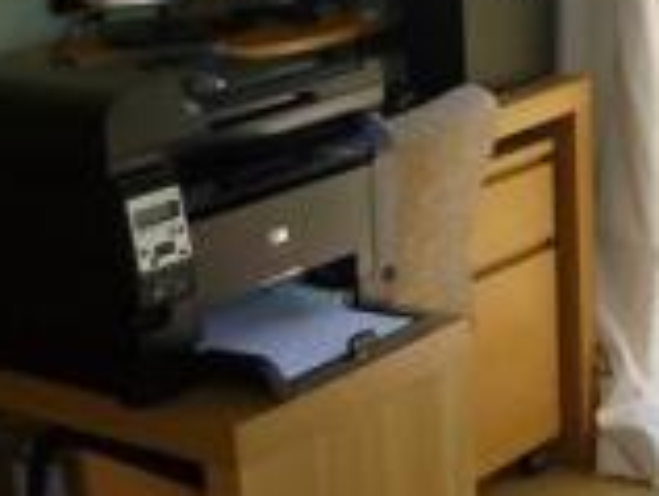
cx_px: 594
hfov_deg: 20.8
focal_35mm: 92
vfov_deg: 16.0
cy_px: 115
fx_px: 1754
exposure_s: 1/160
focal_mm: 4.5
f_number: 3.1
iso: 100
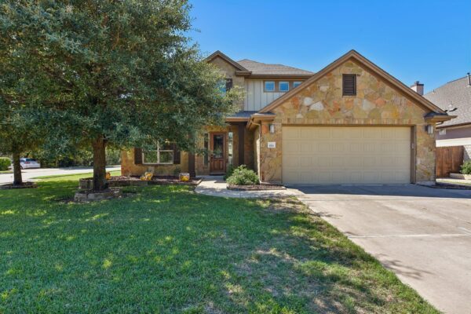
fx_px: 235
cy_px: 157
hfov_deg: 90.0
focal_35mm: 18
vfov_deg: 67.4
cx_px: 236
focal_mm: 18
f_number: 8
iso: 100
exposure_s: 1/100
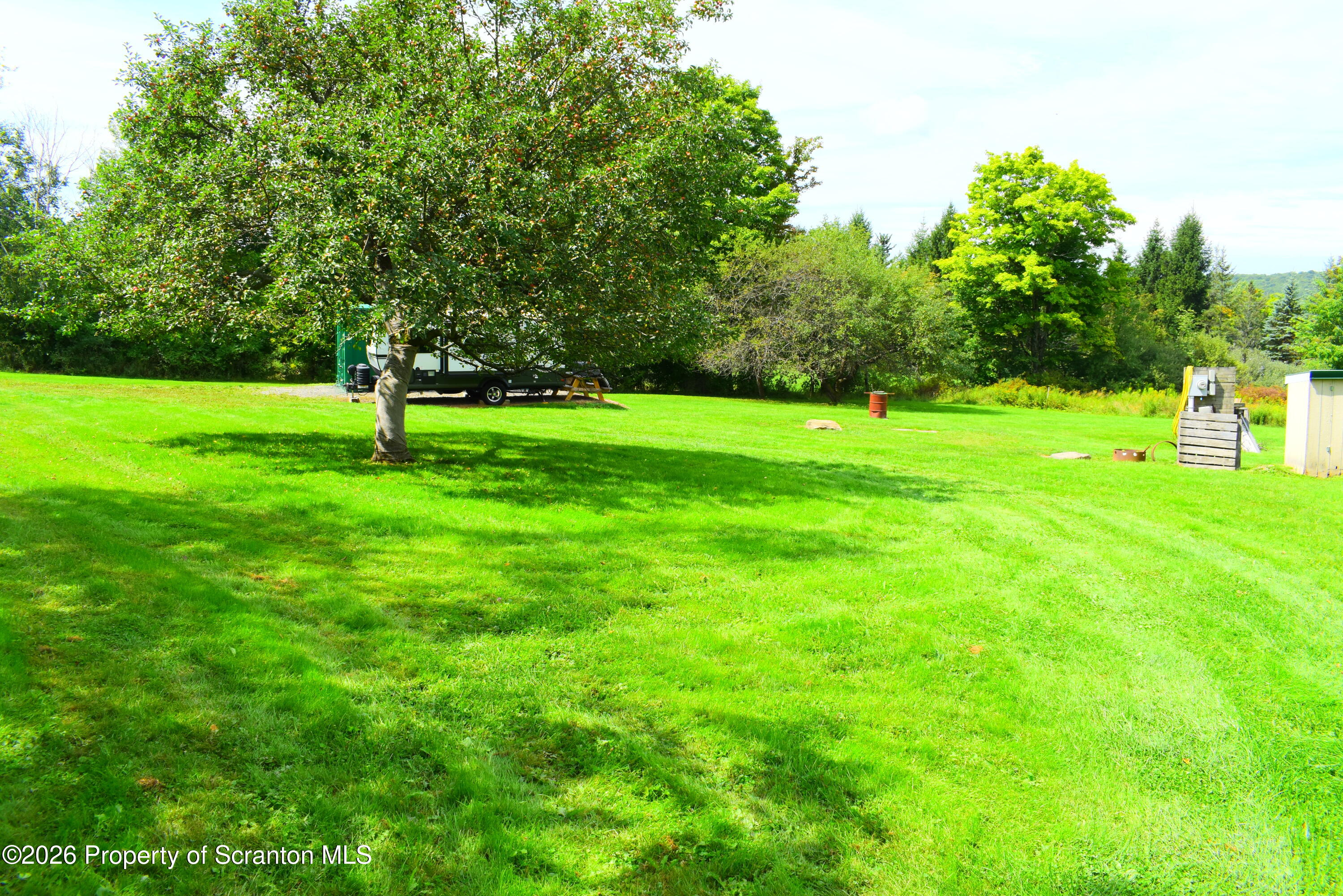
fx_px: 1007
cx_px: 672
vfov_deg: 47.9
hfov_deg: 67.4
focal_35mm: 27
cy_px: 448
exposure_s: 1/320
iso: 200
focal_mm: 18
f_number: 9
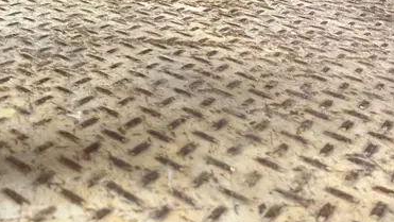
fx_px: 585
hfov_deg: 36.4
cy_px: -160
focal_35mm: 56
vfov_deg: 17.8
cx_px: 103
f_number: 1.6
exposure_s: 1/41
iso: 125
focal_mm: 5.1
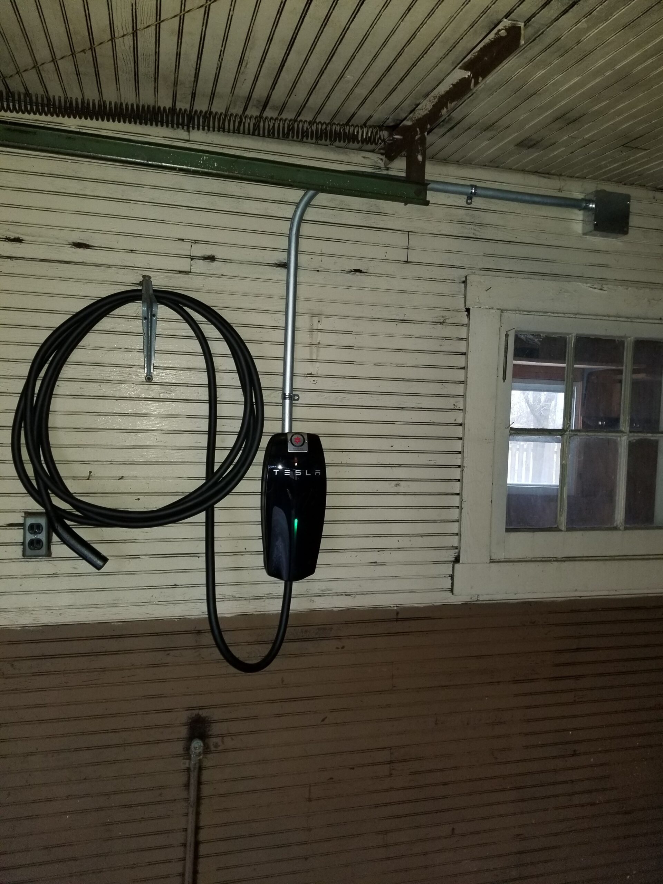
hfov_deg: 53.1
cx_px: 332
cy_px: 442
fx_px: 664
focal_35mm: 26
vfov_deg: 67.3
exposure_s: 1/19
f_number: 1.7
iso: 125
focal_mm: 4.25
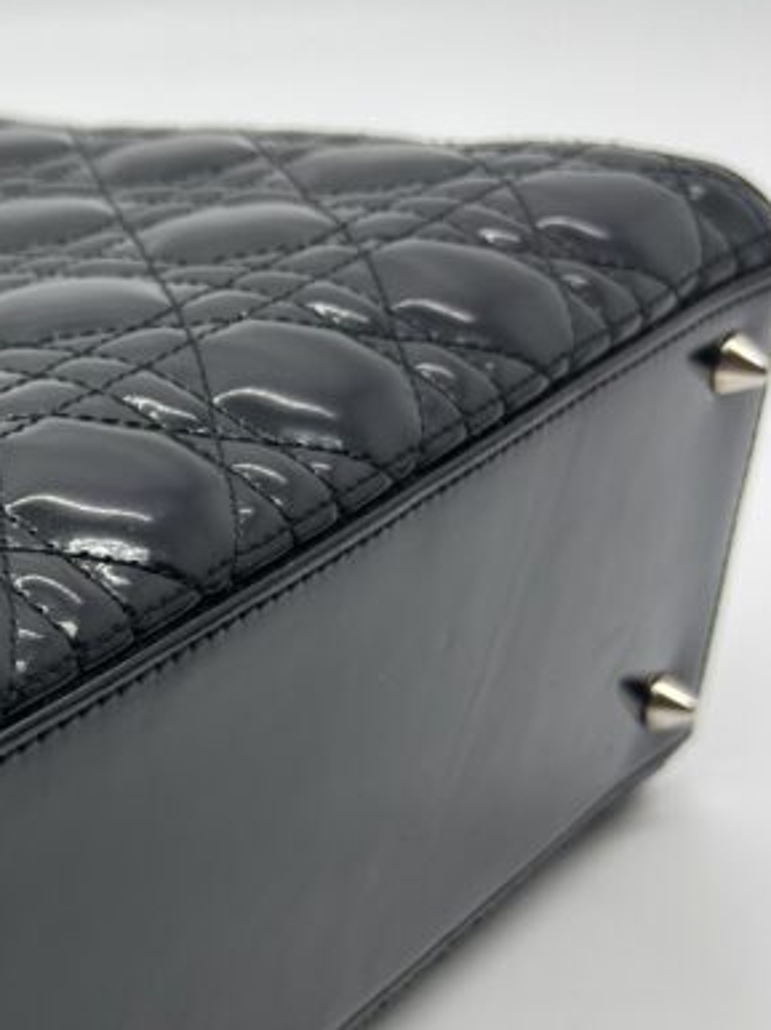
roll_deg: +0.6
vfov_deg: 28.2
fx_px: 2051
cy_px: 563
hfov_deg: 19.8
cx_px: -197
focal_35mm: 69
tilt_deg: -30.5
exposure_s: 1/131
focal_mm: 5.7
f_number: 1.5
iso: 32
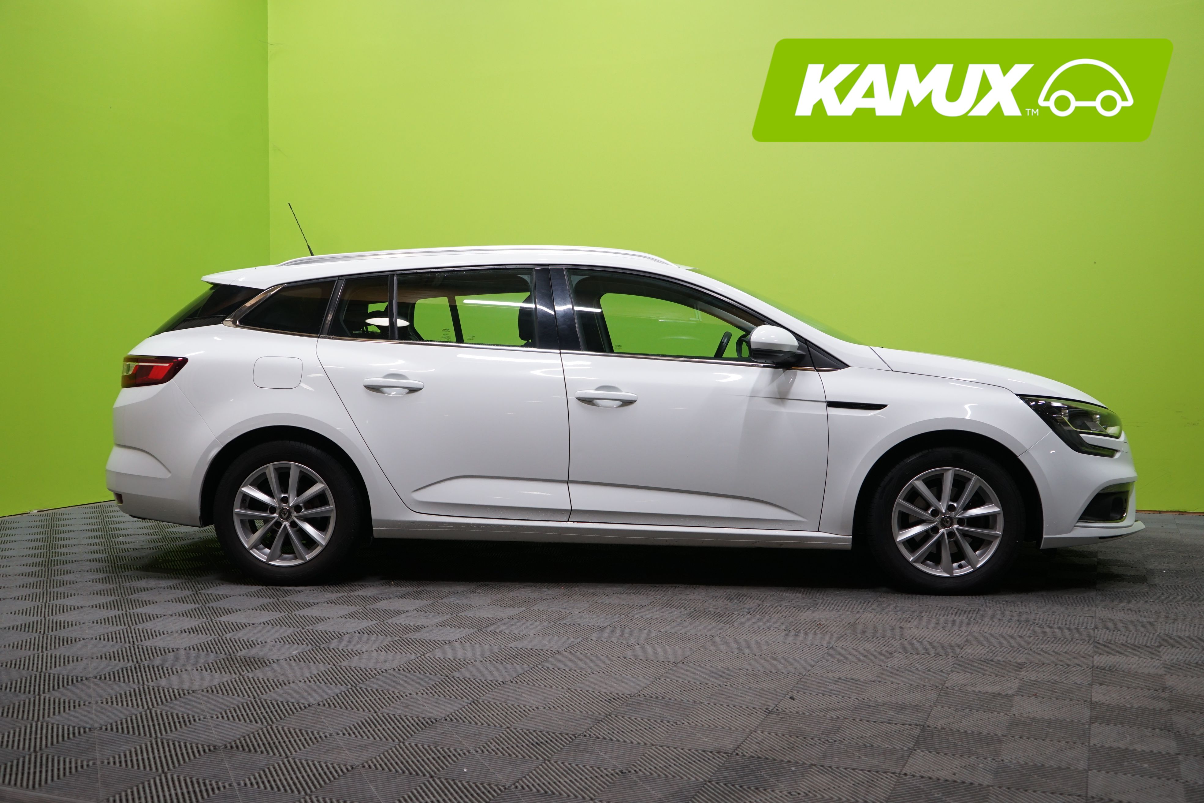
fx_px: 1204
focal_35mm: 36
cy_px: 402
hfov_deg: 53.1
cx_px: 602
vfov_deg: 36.9
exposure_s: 1/125
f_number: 4
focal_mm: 36
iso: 640
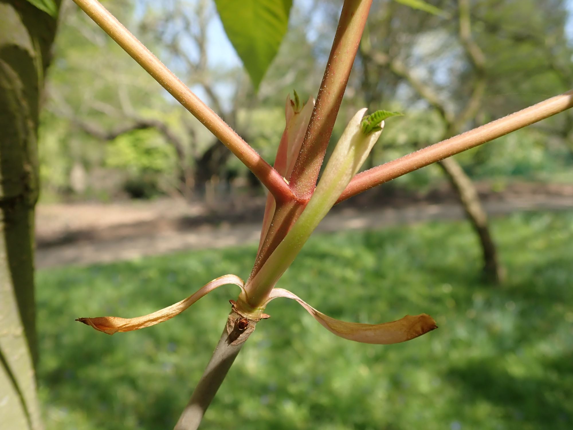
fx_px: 497
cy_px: 215
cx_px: 286
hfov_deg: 60.0
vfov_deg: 46.8
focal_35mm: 30
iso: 100
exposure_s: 1/320
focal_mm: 5.5
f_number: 3.2
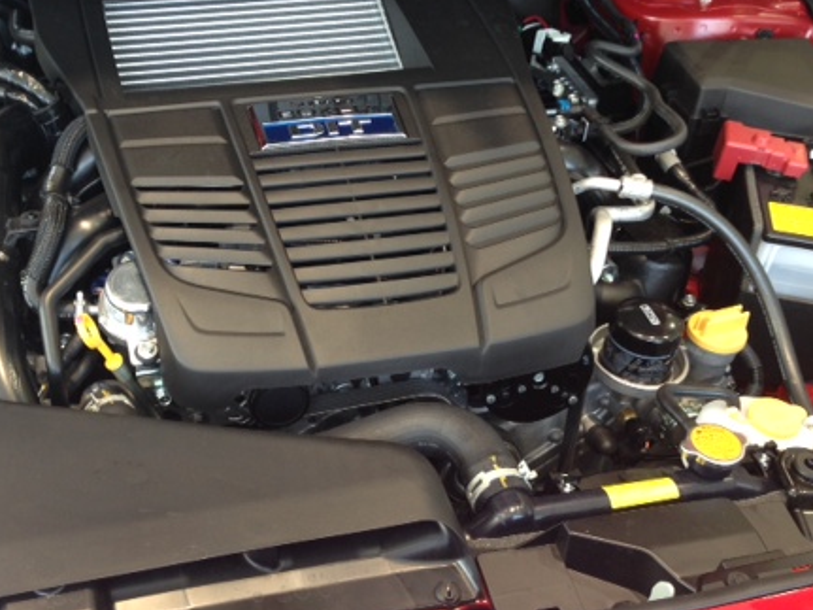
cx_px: 285
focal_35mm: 49
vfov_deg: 29.6
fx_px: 1151
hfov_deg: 38.6
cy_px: 255
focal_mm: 4.12
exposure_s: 1/30
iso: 50
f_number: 2.4
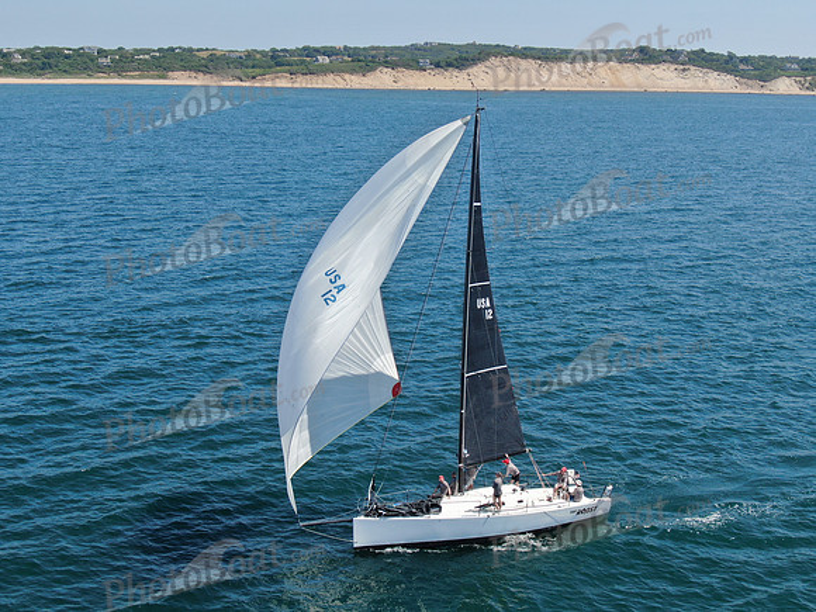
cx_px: 408
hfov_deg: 39.7
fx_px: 1131
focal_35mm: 48
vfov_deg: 30.3
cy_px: 306
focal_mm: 8.6
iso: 100
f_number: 3.8
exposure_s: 1/640
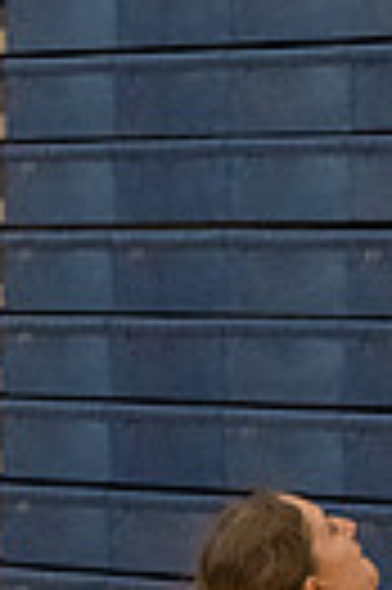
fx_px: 4372
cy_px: 757
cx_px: 273
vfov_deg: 7.6
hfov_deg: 5.1
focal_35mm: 267
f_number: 5.6
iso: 10000
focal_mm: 52
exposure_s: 1/400
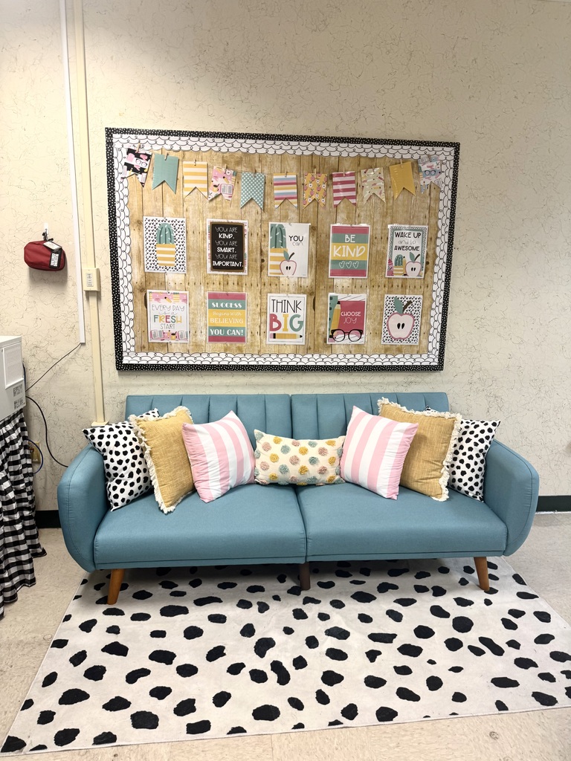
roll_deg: -1.8
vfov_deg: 71.6
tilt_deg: -10.2
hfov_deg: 56.8
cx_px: 286
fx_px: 528
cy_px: 380
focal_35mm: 24
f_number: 1.78
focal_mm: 6.76
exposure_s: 1/63
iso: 80
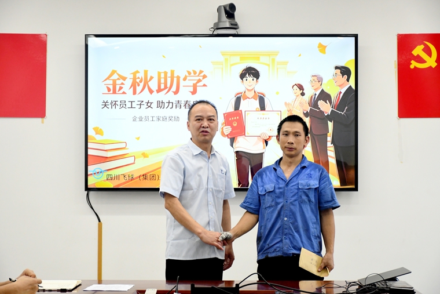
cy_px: 147
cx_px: 220
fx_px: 1137
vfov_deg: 14.7
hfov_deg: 21.9
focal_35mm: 93
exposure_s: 1/100
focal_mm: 62
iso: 2200
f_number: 5
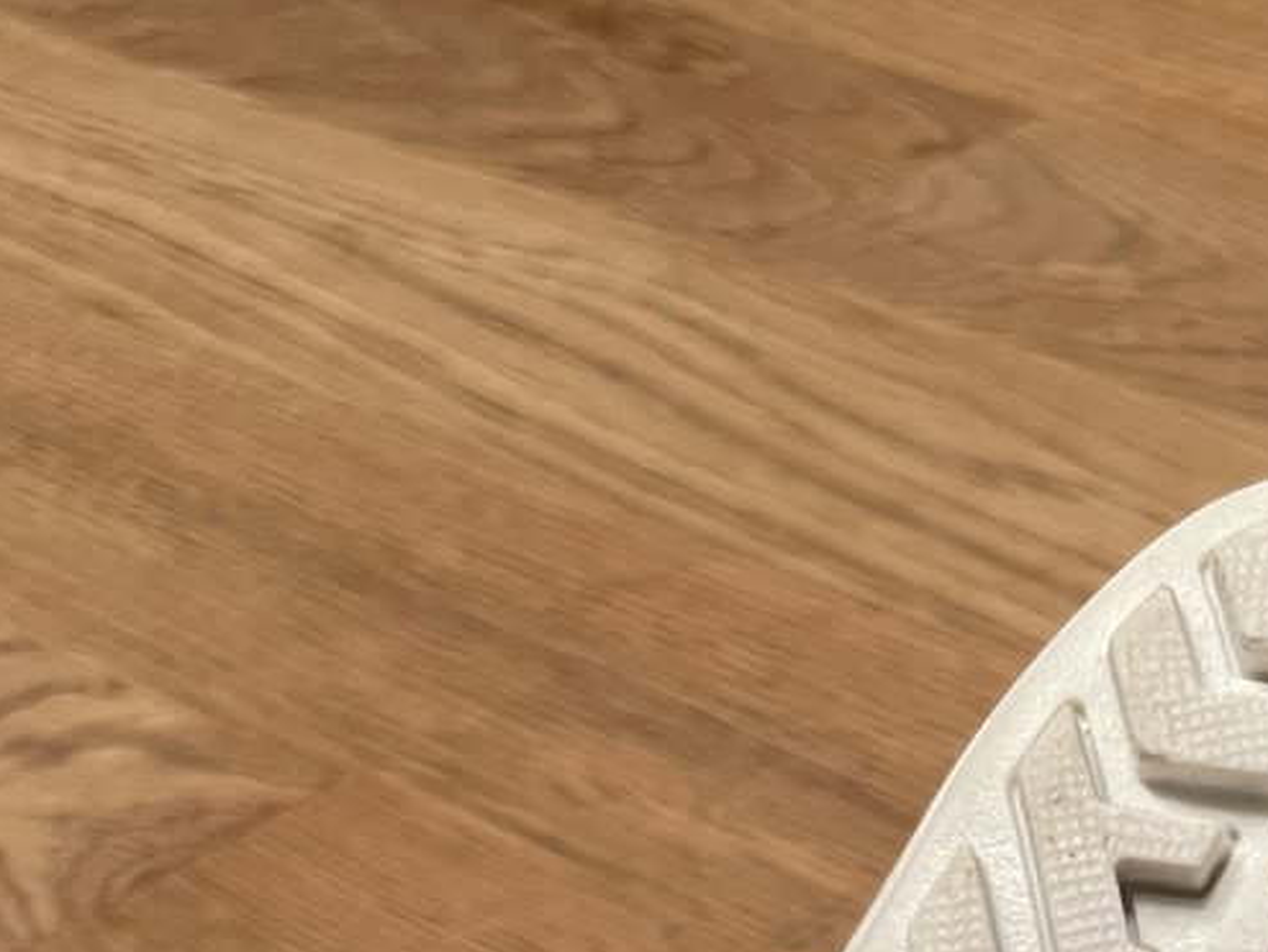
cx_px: 1376
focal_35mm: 87
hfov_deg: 21.4
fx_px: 3188
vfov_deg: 14.3
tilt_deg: -47.1
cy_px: 1869
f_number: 1.6
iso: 100
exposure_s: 1/50
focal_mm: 4.2
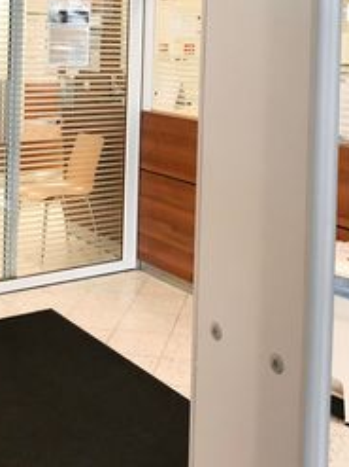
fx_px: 780
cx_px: 183
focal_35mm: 58
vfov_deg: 31.9
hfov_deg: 25.2
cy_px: 59
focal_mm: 3.99
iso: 32
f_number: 1.8
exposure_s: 1/20
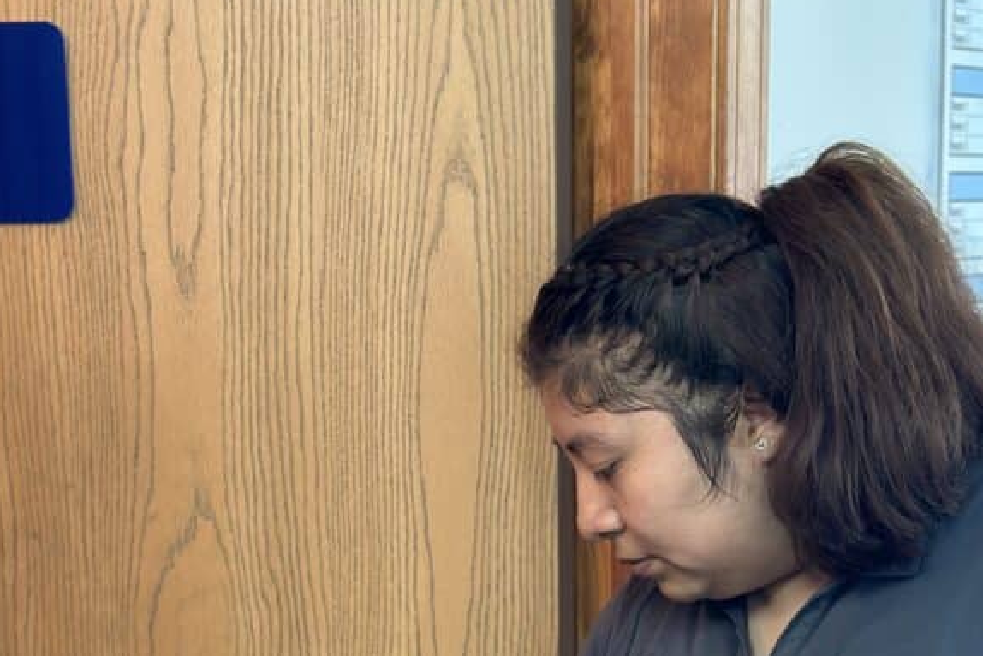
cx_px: 435
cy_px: 858
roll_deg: +0.1
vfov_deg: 14.7
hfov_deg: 22.9
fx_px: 2431
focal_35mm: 89
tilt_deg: -12.2
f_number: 1.78
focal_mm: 6.86
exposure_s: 1/40
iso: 250
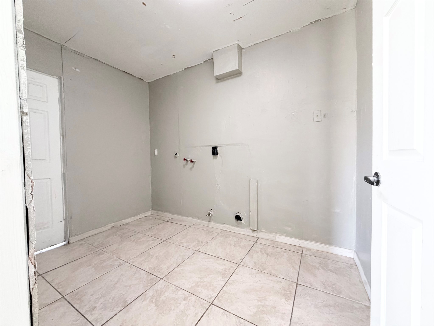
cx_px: 217
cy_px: 163
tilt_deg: -2.2
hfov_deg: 102.1
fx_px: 176
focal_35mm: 14
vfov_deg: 85.7
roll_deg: +1.8
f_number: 2.2
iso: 400
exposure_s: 1/60
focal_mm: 2.22
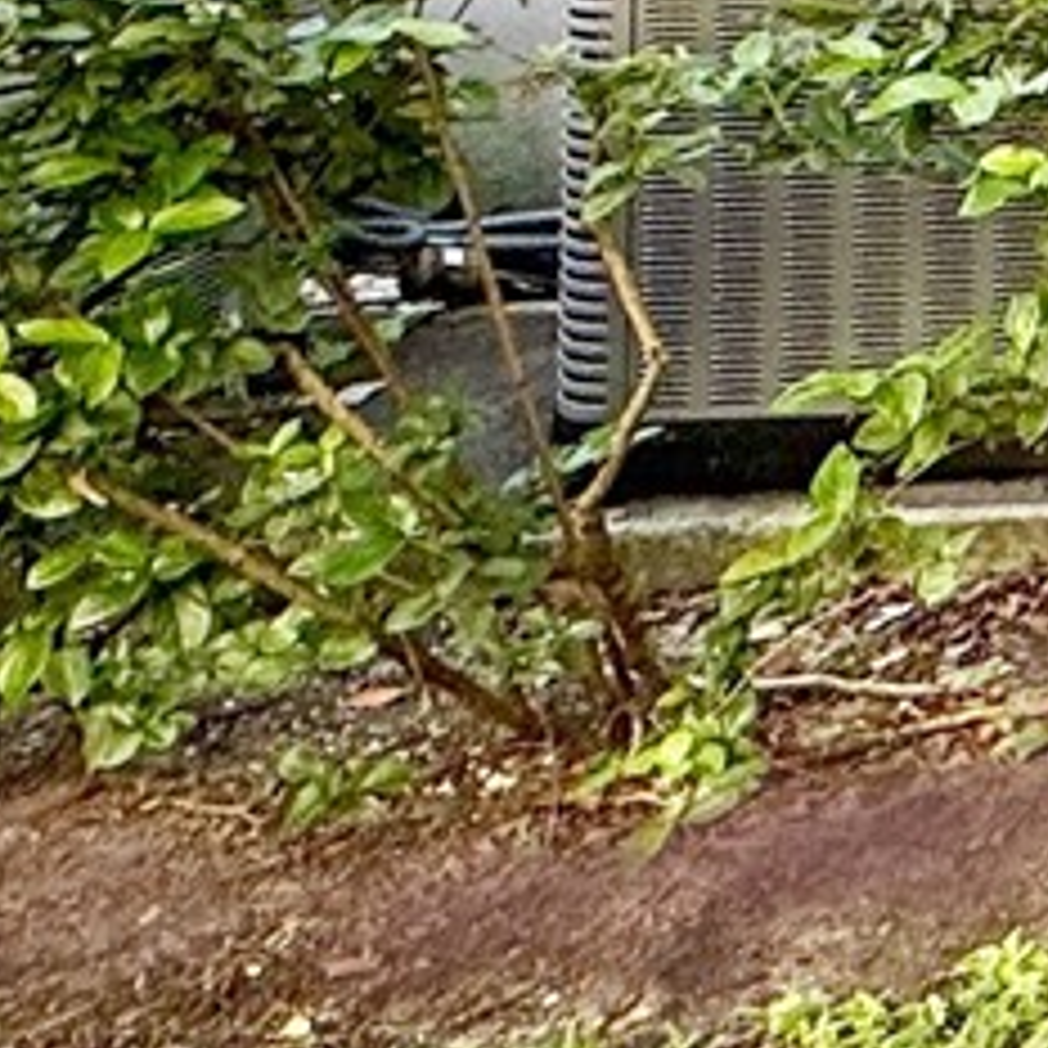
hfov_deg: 13.1
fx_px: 3185
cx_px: 2642
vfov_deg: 14.1
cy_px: -1329
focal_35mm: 93
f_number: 5.6
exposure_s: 1/125
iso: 800
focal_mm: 10
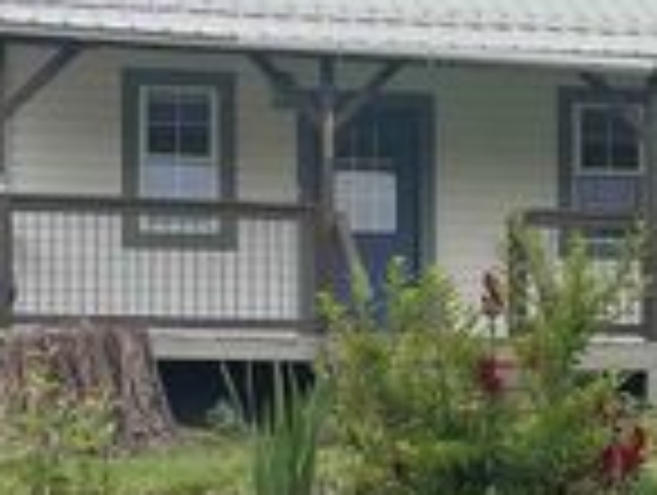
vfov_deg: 14.9
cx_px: 432
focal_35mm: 99
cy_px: 353
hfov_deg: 19.7
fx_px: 1882
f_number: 1.8
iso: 16
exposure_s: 1/855
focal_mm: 3
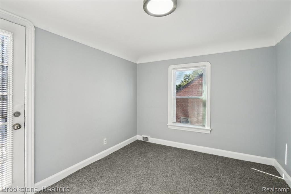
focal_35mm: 15
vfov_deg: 77.3
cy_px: 97
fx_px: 121
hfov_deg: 100.4
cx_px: 146
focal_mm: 10
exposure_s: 1/30
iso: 200
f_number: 8
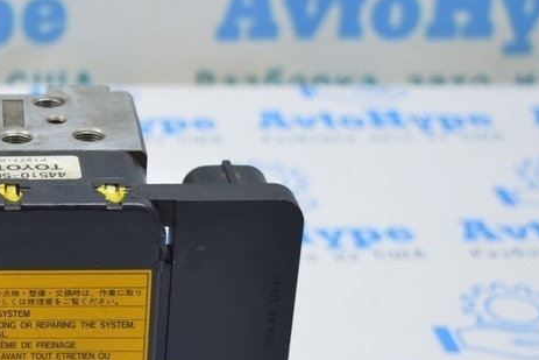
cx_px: -26
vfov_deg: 14.1
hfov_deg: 20.4
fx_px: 1439
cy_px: 302
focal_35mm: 96
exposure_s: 1/50
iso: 400
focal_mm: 29
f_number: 4.2
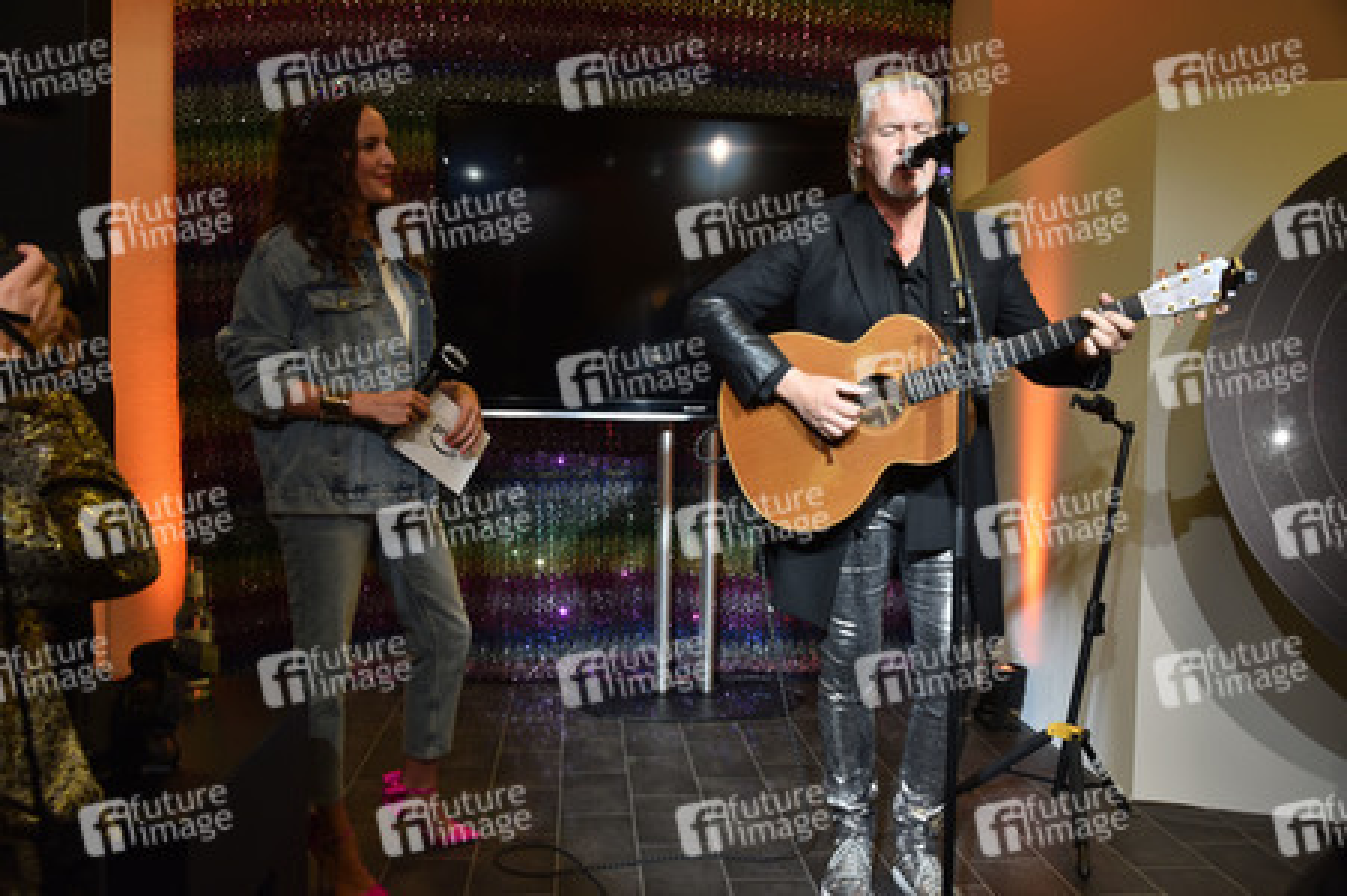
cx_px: 674
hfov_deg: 62.0
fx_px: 1122
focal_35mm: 30
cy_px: 448
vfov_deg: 43.5
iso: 800
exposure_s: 1/100
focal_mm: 30
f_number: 6.3
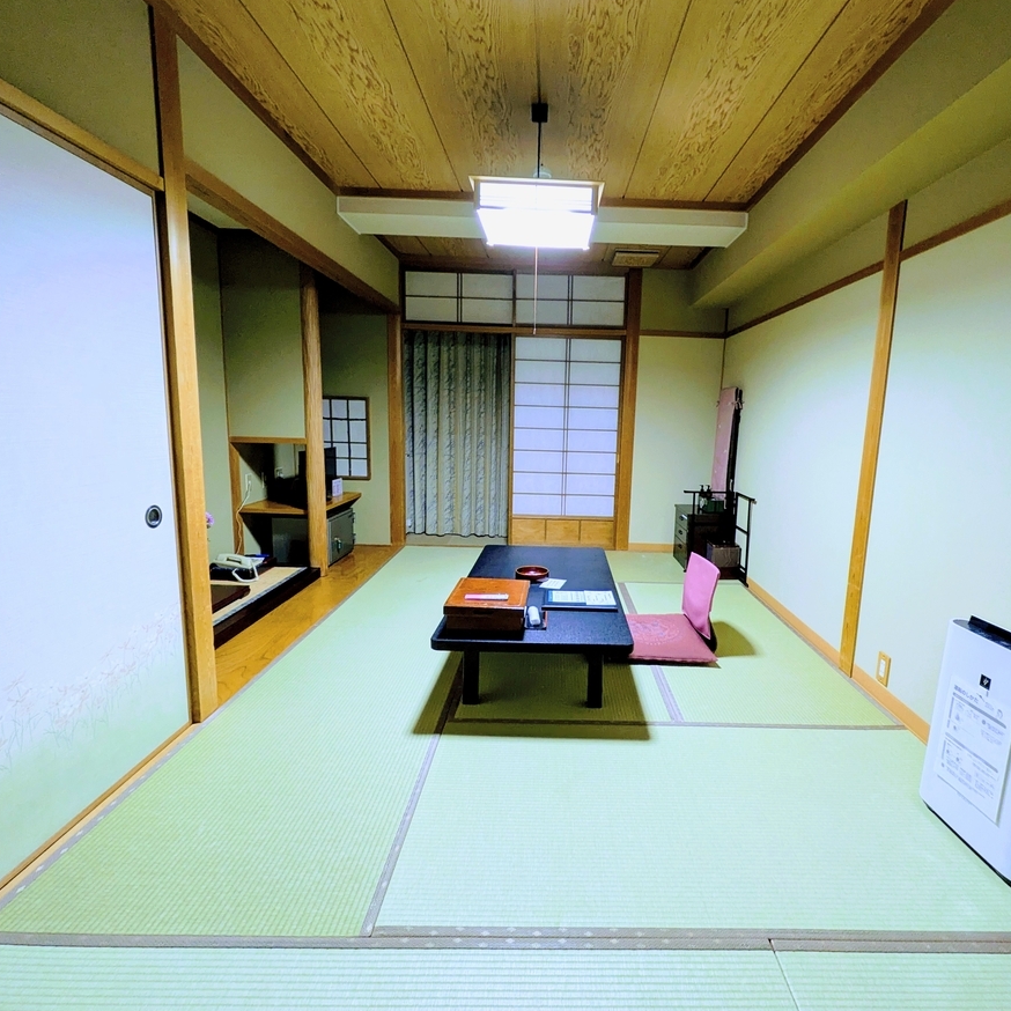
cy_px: 497
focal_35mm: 17
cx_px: 566
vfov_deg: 84.0
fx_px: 562
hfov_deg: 83.6
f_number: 2.2
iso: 119
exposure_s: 1/30
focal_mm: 1.83
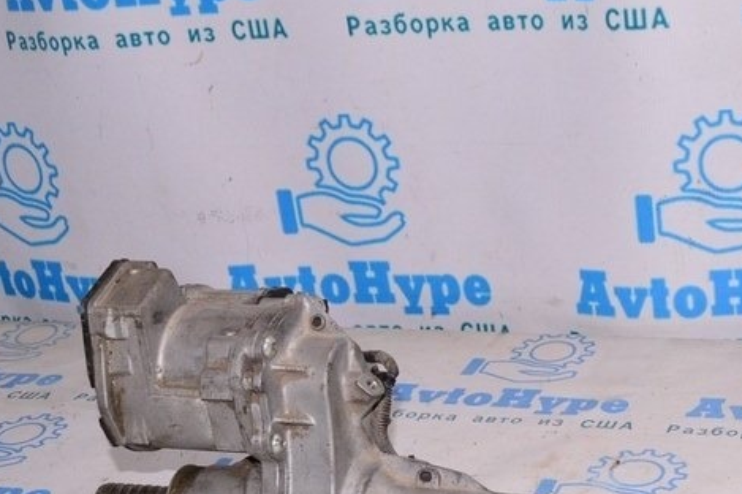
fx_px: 1483
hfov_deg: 27.3
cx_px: 639
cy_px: 433
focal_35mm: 72
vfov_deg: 18.6
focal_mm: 22
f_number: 8
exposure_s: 1/200
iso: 1600
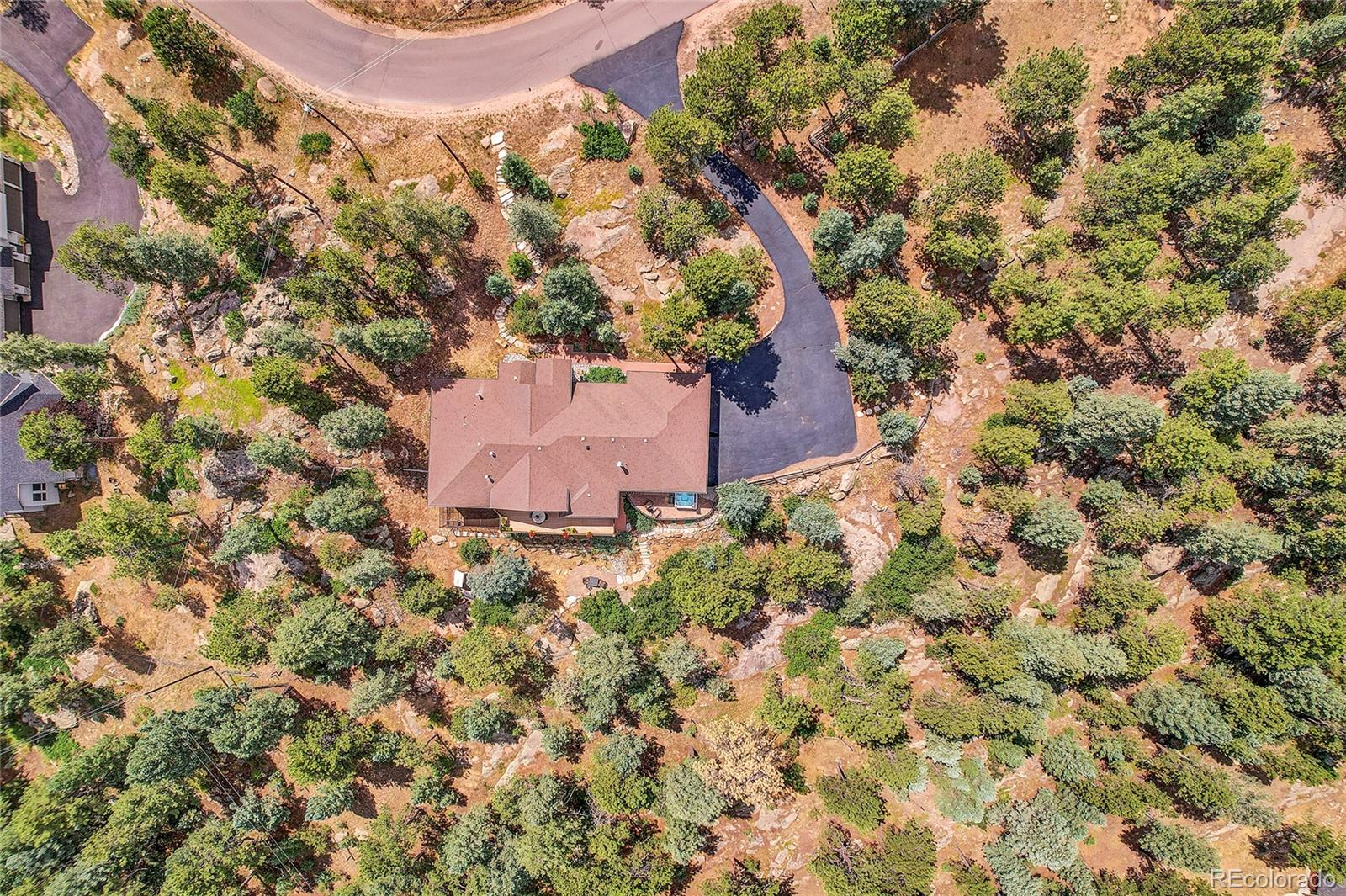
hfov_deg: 78.6
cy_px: 448
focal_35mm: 22
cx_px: 673
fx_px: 822
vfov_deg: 57.2
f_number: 2.8
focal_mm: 8.4
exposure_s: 1/160
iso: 100
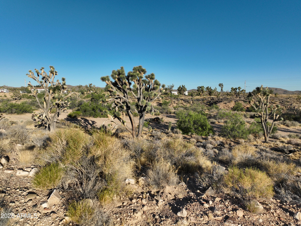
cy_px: 113
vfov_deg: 56.8
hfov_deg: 71.6
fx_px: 209
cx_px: 150
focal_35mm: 24
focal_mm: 12.29
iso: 100
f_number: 2.8
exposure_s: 1/2000
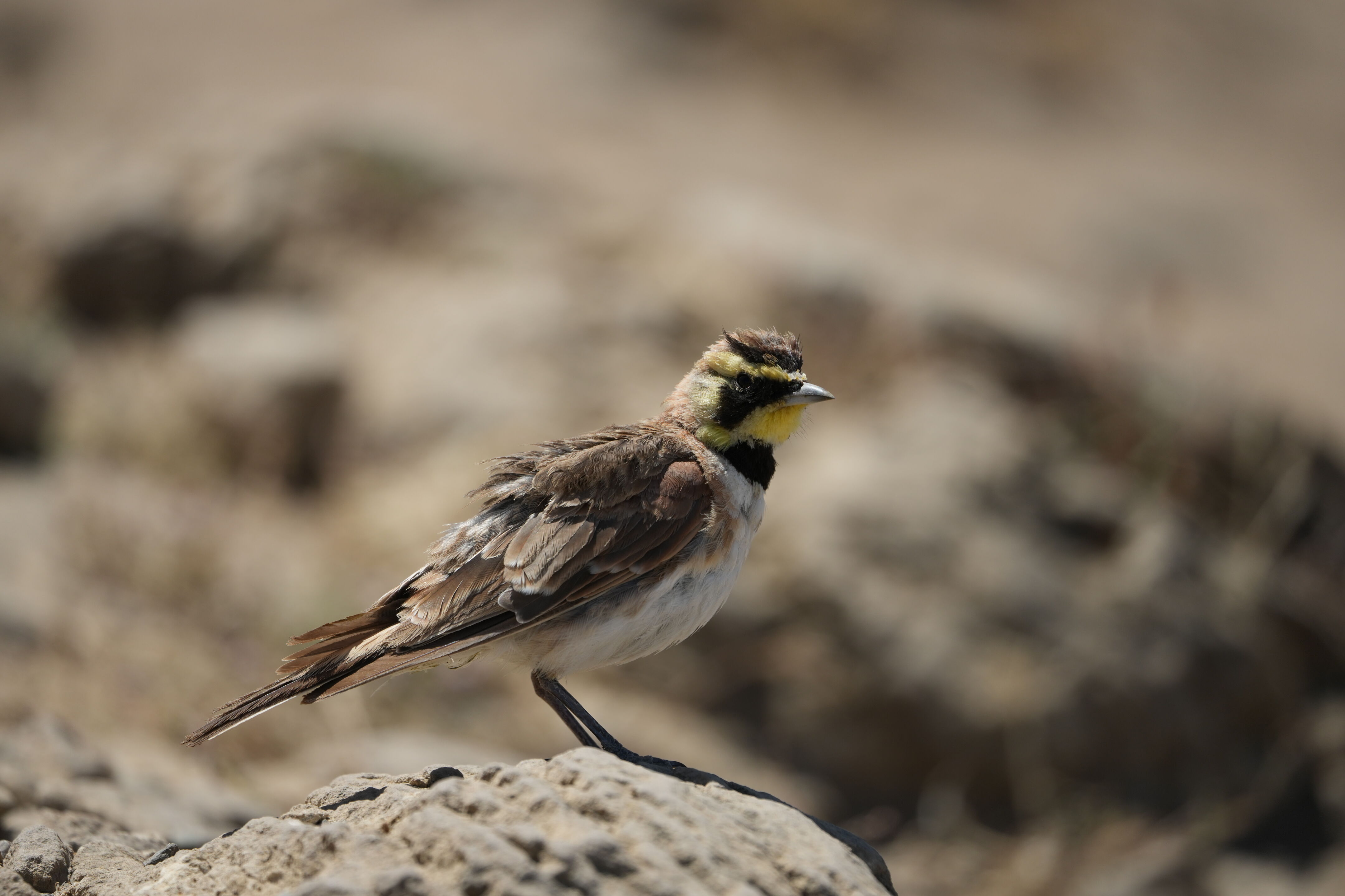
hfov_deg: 5.2
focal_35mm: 400
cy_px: 448
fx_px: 14943
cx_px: 672
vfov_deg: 3.4
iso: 320
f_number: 6.3
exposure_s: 1/1250
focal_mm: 400
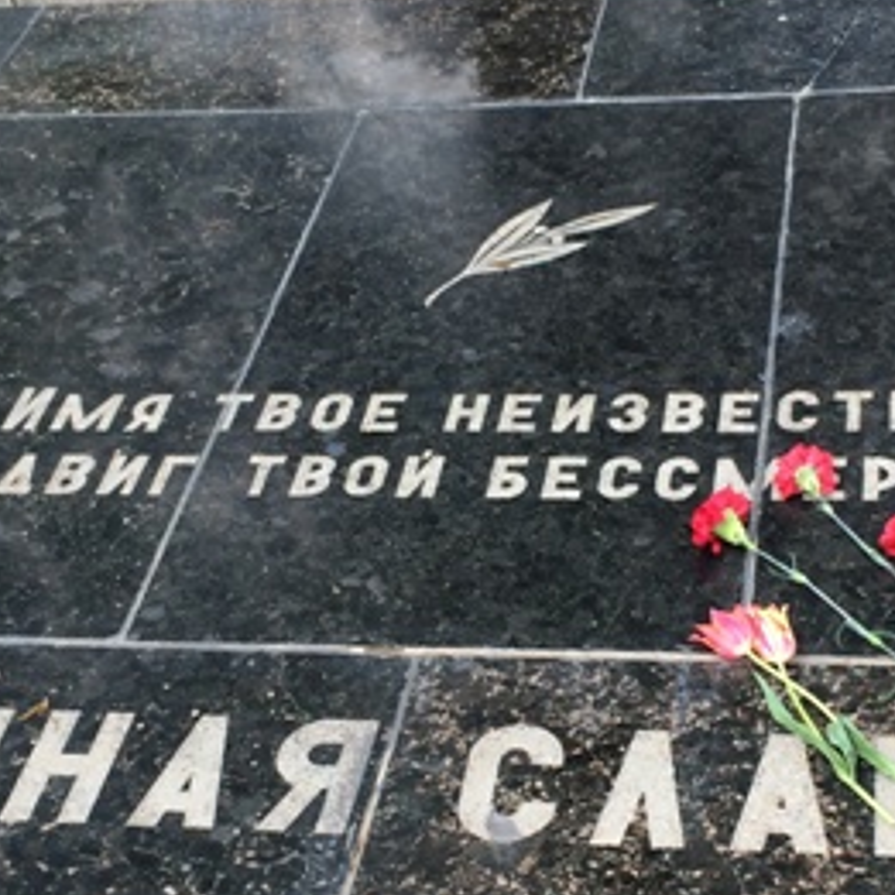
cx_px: 549
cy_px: 562
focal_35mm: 65
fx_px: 1901
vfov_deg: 26.4
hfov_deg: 26.4
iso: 32
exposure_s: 1/760
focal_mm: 4.12
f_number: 2.2
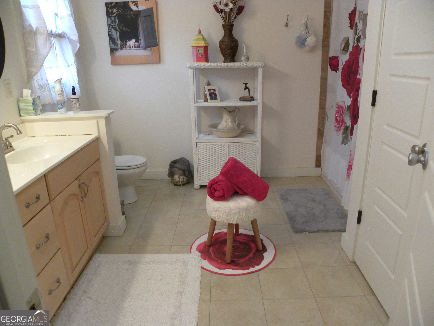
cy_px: 163
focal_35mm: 26
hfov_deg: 67.3
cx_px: 217
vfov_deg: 53.1
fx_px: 326
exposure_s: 1/68
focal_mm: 4.6
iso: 233
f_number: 2.8
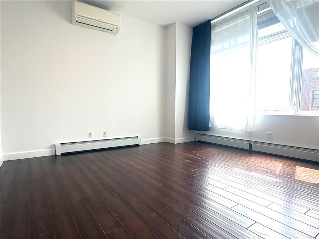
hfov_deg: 102.1
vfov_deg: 85.6
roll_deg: +0.8
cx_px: 160
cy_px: 120
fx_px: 129
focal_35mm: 14
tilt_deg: -4.1
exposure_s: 1/346
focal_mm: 2.22
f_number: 2.2
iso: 64
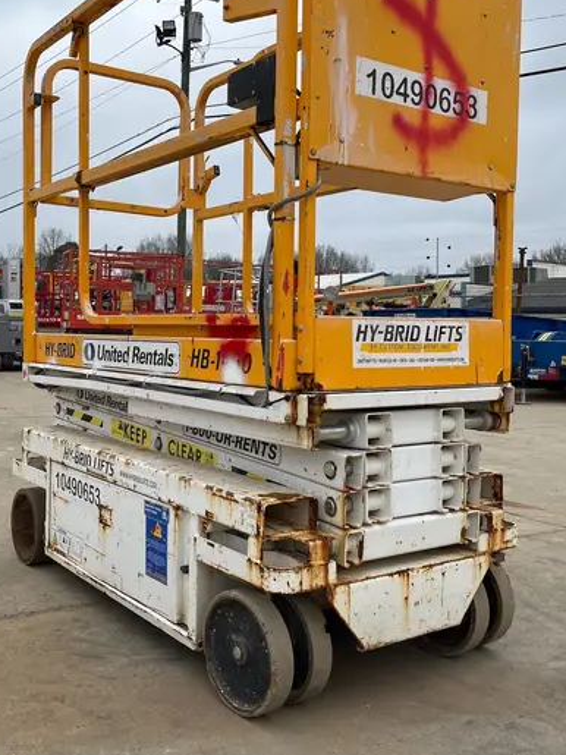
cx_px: 243
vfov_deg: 50.1
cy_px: 353
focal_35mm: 37
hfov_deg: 38.6
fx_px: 807
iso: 50
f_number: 1.6
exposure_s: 1/1018
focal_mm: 5.1
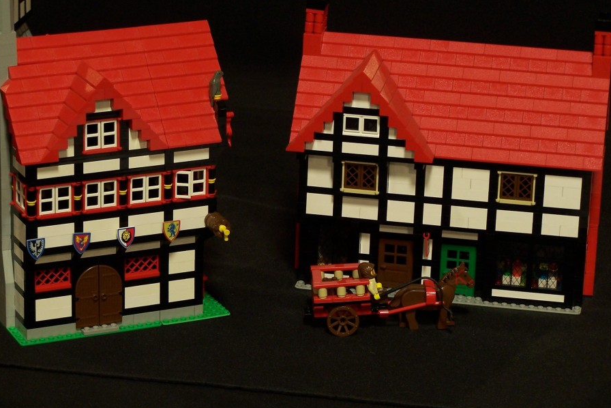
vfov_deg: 9.9
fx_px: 2360
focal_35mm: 139
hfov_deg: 14.8
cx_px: 301
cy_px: 185
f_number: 3.2
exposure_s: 1/2
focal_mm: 19.4
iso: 80
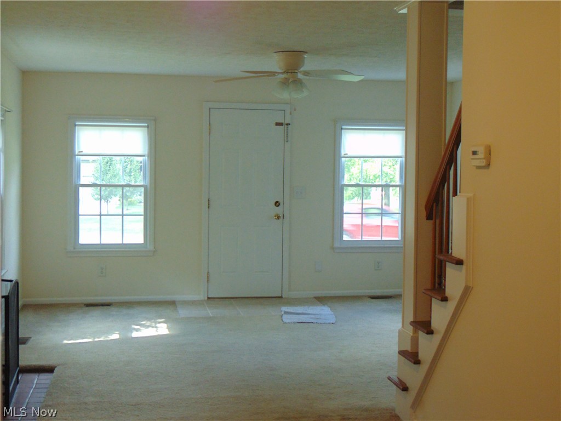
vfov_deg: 29.1
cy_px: 210
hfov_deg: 38.2
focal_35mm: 50
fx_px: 810
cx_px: 280
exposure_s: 1/30
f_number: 3.5
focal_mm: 9
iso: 100
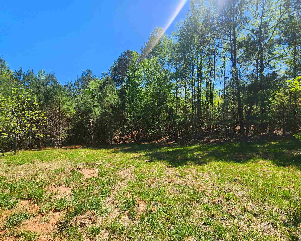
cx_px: 147
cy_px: 121
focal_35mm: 14
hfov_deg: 100.7
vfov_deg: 88.0
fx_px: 125
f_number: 2.2
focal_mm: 2.2
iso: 50
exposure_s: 1/1111
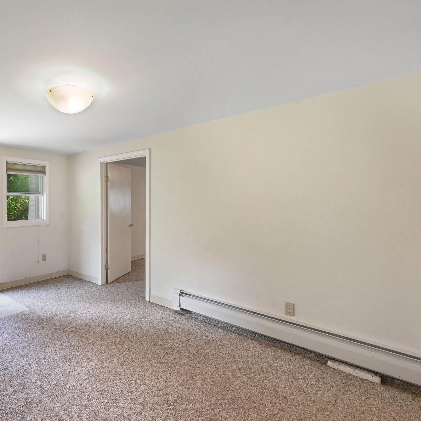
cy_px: 209
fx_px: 248
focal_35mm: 18
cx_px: 103
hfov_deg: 74.6
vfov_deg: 80.7
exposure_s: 1/13
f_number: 14
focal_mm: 14
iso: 1000
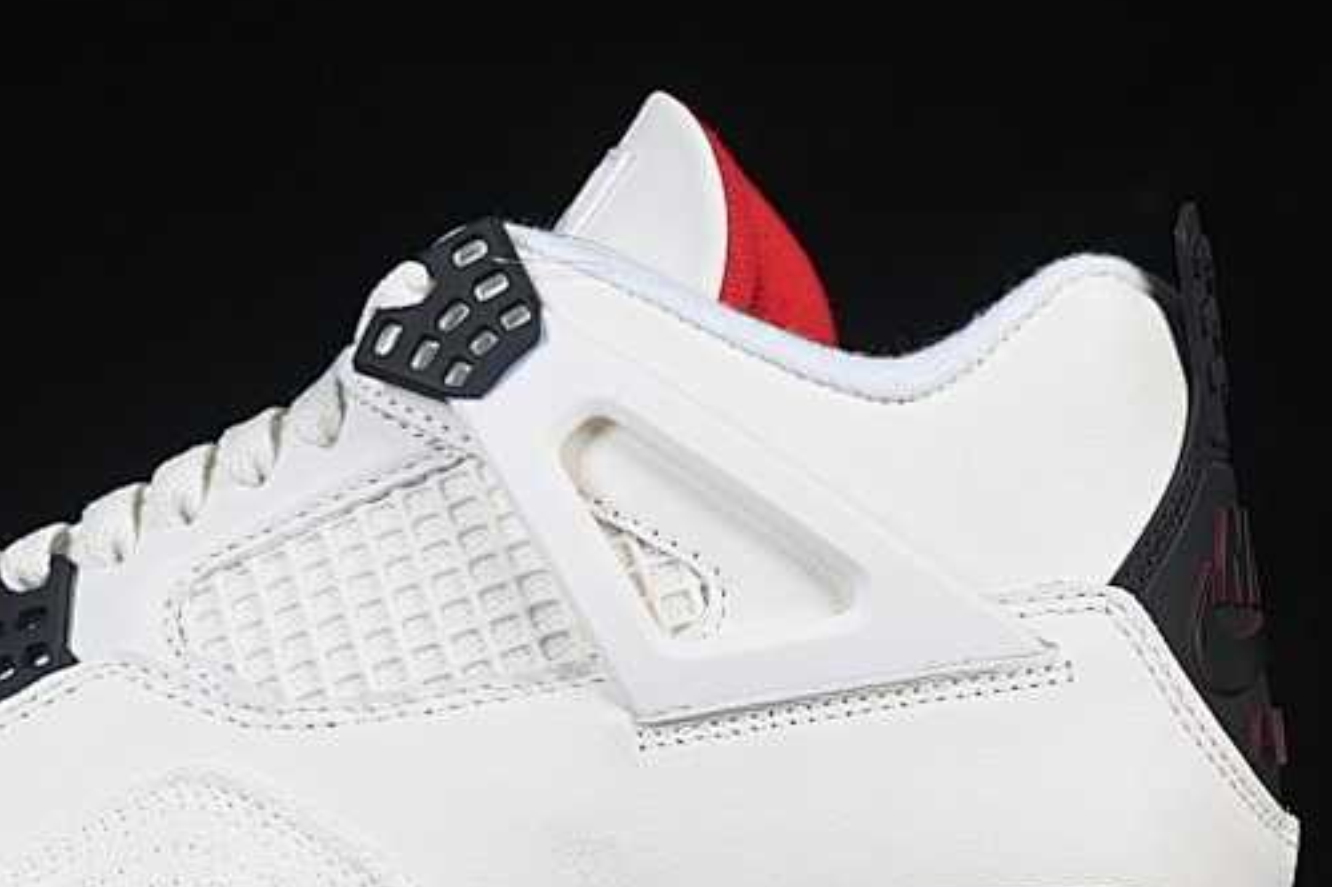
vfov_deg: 8.5
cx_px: 349
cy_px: 597
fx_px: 5992
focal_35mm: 162
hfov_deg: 12.7
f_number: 8
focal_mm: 50
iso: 160
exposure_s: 1/80
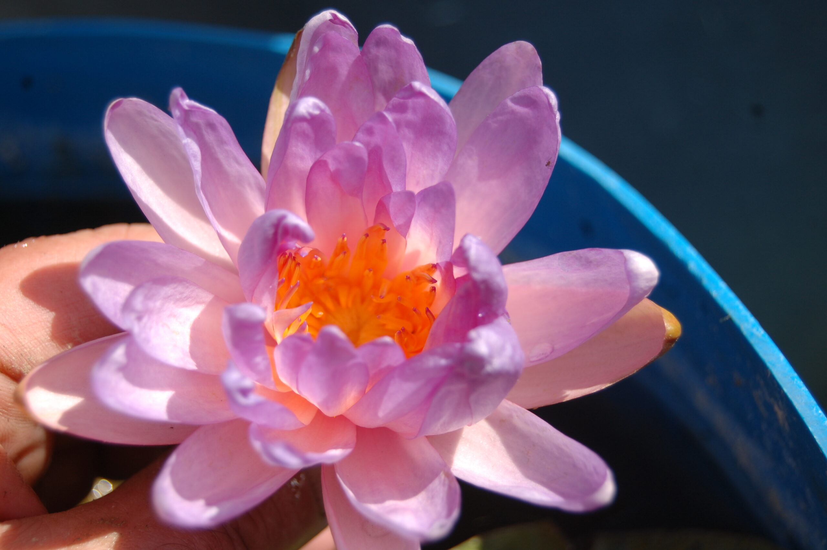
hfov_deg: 28.1
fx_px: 1652
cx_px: 414
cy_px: 275
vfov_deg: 18.9
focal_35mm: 72
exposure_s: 1/500
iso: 200
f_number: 5.6
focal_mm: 48
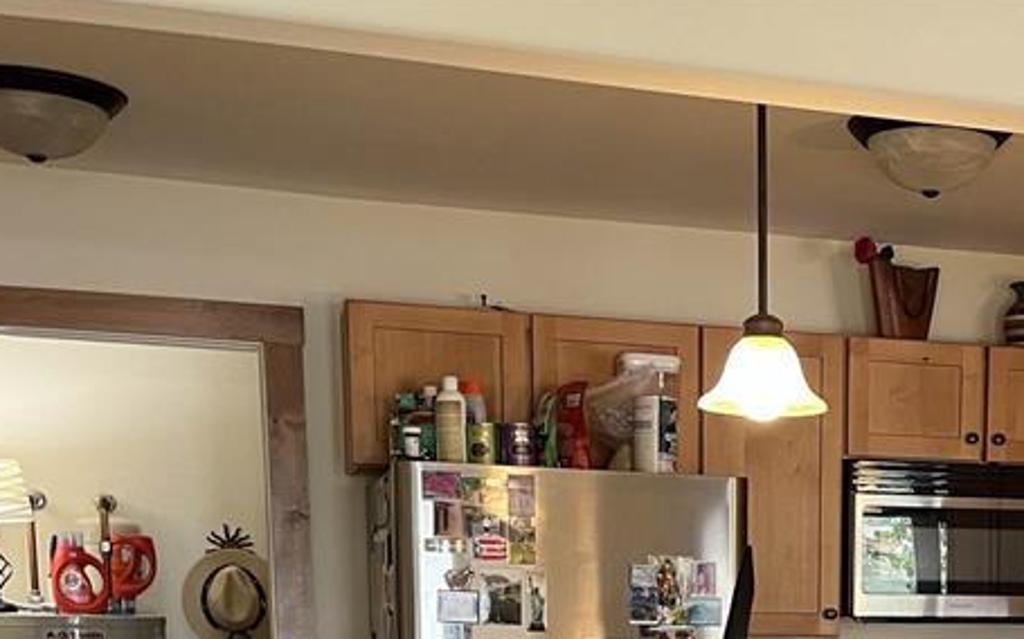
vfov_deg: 19.2
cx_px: 869
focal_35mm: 62
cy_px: 855
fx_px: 1730
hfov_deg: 31.8
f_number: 1.6
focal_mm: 5.1
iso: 160
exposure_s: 1/60
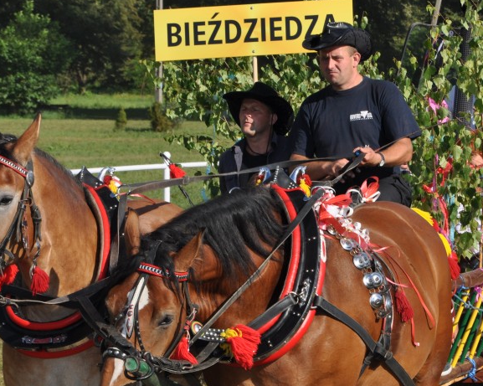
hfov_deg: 8.1
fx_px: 3415
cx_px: 316
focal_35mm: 239
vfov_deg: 6.5
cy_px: 215
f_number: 16
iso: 200
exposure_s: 1/200
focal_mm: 98
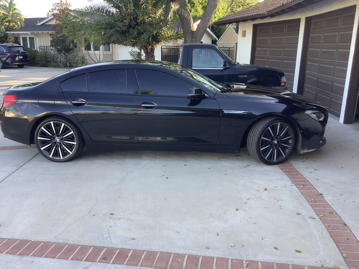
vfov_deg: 45.4
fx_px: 321
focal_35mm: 31
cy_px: 134
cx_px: 180
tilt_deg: -15.6
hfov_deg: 58.4
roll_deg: -0.2
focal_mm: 3.3
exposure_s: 1/120
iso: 40
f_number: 2.4
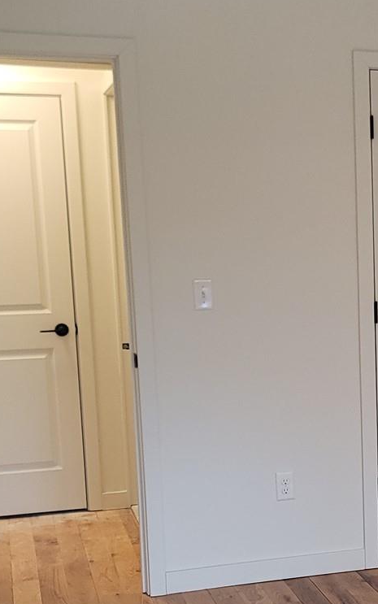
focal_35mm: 73
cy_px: 406
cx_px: 471
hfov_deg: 17.0
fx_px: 1202
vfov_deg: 28.0
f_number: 1.8
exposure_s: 1/60
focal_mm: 7
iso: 100
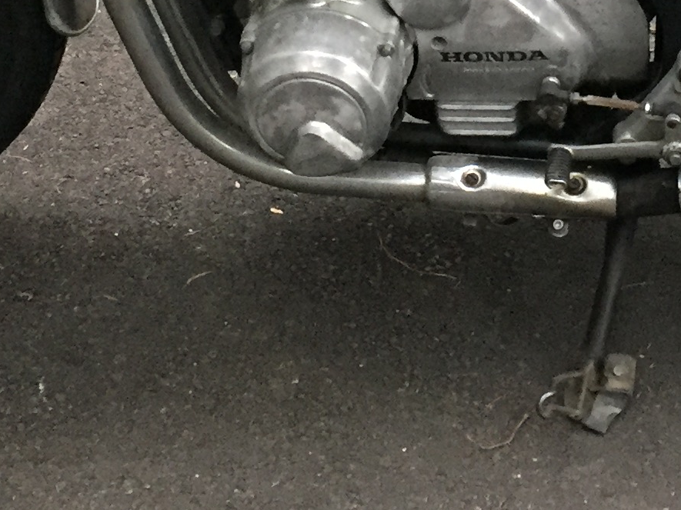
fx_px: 2104
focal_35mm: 107
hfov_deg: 18.2
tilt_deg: -22.6
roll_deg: +6.7
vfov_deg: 13.1
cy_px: -262
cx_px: 527
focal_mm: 4.15
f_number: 2.2
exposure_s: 1/25
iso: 250
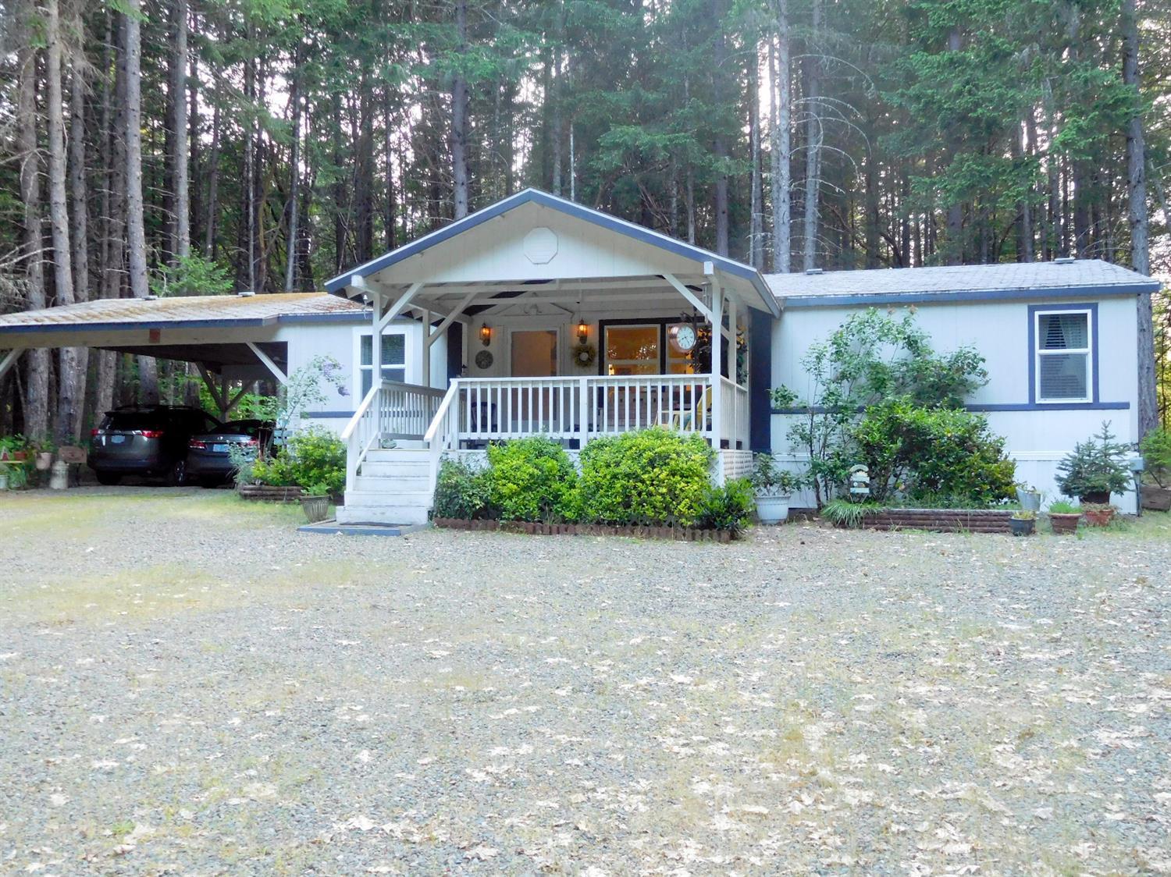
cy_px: 438
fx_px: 1082
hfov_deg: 56.8
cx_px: 586
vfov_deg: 44.1
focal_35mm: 32
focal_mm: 5.7
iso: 320
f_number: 3.6
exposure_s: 1/30
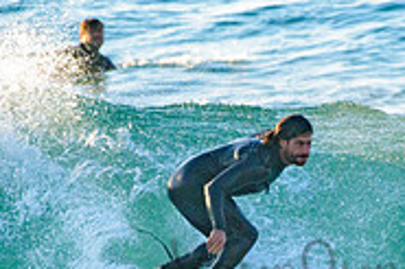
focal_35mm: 1919
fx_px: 21569
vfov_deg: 0.7
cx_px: 254
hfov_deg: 1.1
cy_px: 219
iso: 450
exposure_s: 1/2000
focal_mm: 500
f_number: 5.6
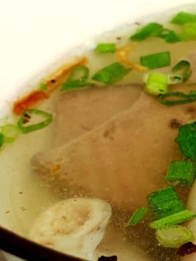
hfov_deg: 11.0
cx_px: 323
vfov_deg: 15.3
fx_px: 966
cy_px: 216
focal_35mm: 128
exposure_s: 1/100
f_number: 2.4
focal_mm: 4.3
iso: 50
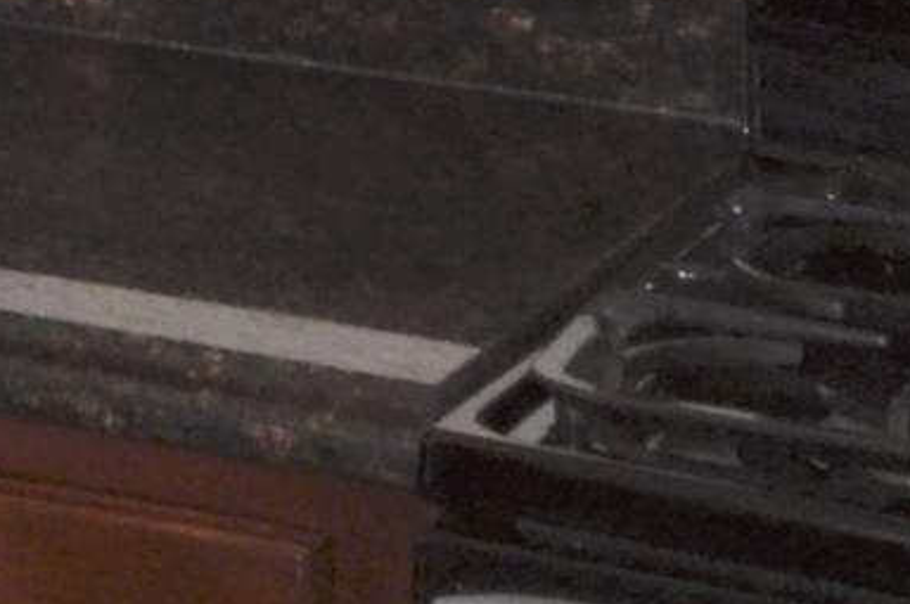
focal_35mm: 199
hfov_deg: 8.6
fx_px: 5021
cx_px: -1840
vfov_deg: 6.2
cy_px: -1397
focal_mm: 17
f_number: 5.3
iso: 360
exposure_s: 1/125
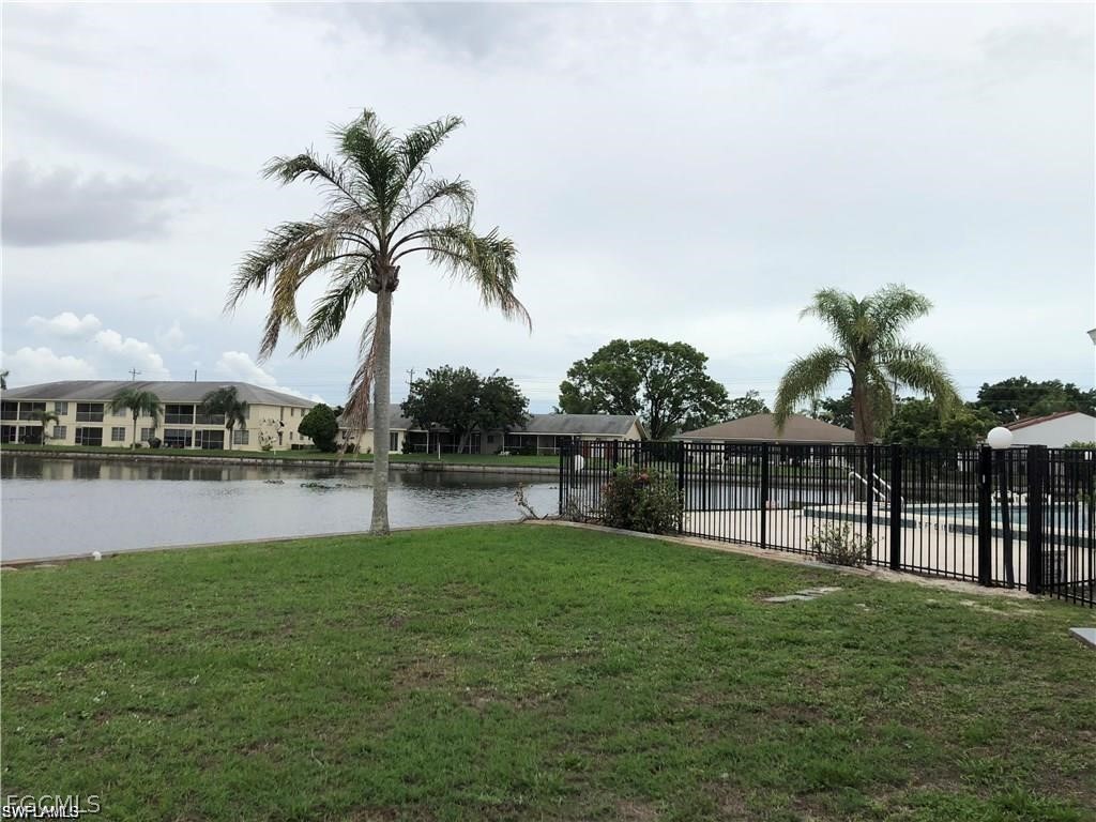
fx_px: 887
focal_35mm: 28
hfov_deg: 63.4
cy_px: 411
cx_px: 548
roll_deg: -1.9
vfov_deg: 49.7
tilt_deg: +2.2
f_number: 1.8
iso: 20
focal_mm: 3.99
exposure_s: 1/2667
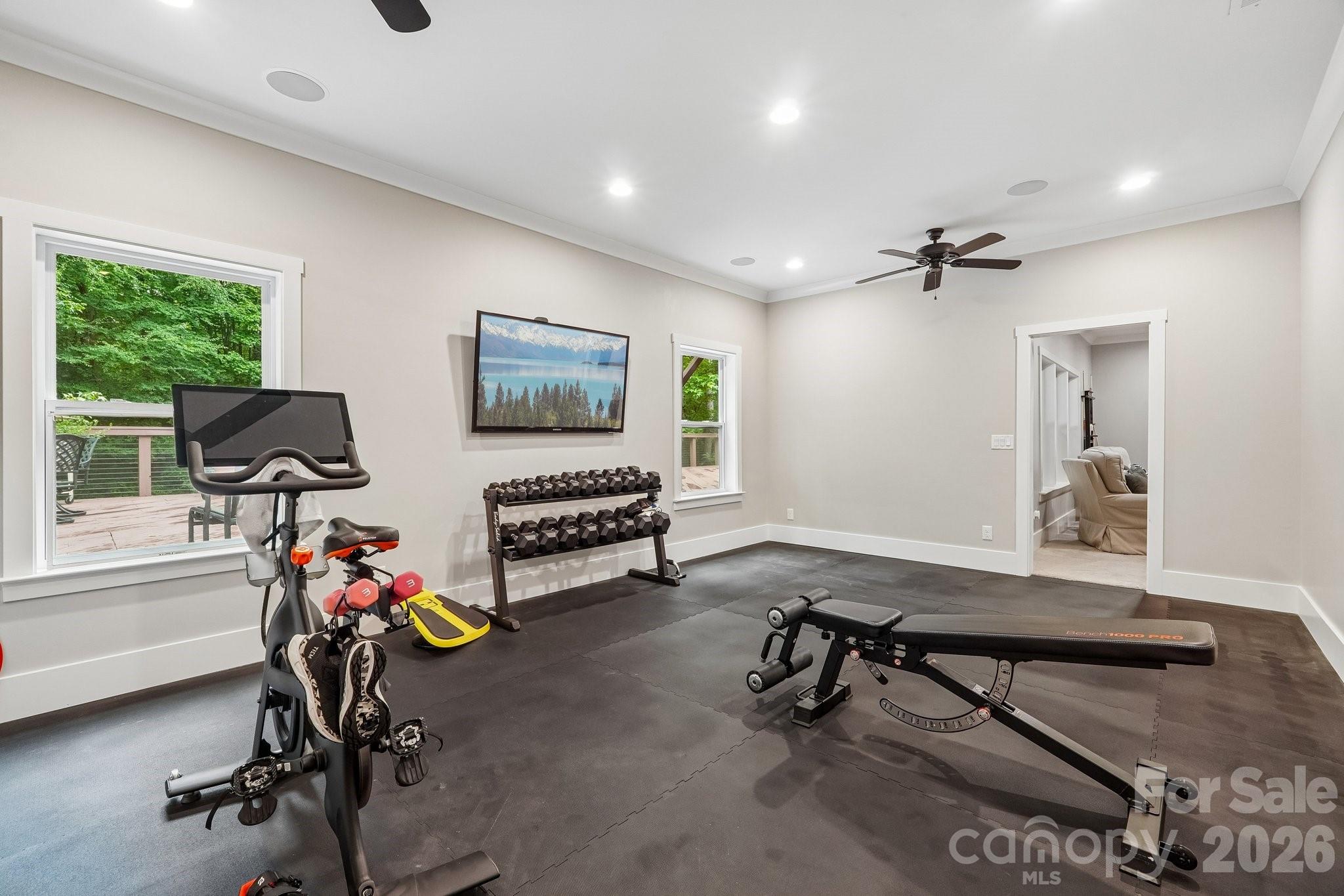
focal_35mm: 15
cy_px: 448
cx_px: 672
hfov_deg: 100.4
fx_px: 560
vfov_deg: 77.3
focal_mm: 10
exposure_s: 1/3.33
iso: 400
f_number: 8
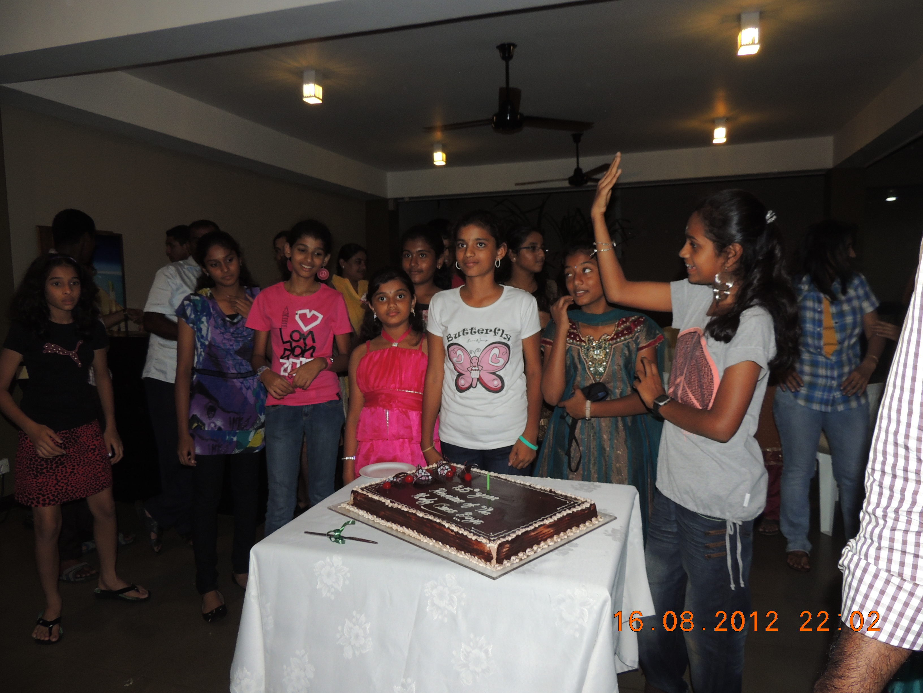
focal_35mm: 24
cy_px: 346
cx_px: 462
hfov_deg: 71.6
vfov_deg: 56.8
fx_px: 640
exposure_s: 1/30
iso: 200
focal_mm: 4.3
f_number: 3
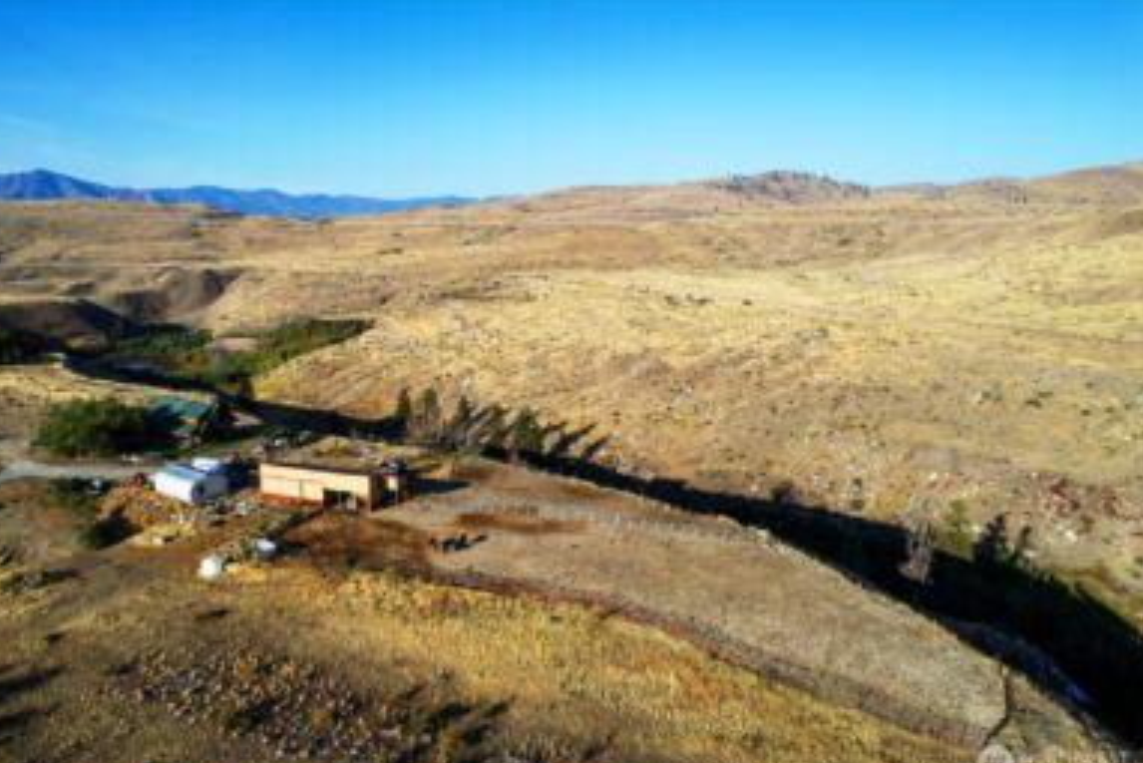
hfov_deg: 76.0
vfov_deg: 55.1
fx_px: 730
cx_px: 551
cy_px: 392
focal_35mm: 23
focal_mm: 8.38
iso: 100
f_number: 2.8
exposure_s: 1/1500
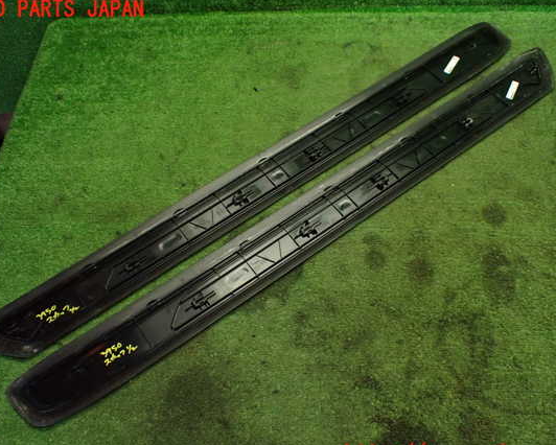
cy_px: 232
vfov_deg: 44.6
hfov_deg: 54.2
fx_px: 543
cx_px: 268
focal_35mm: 33
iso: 640
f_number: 2.3
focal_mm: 5.4
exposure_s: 1/125
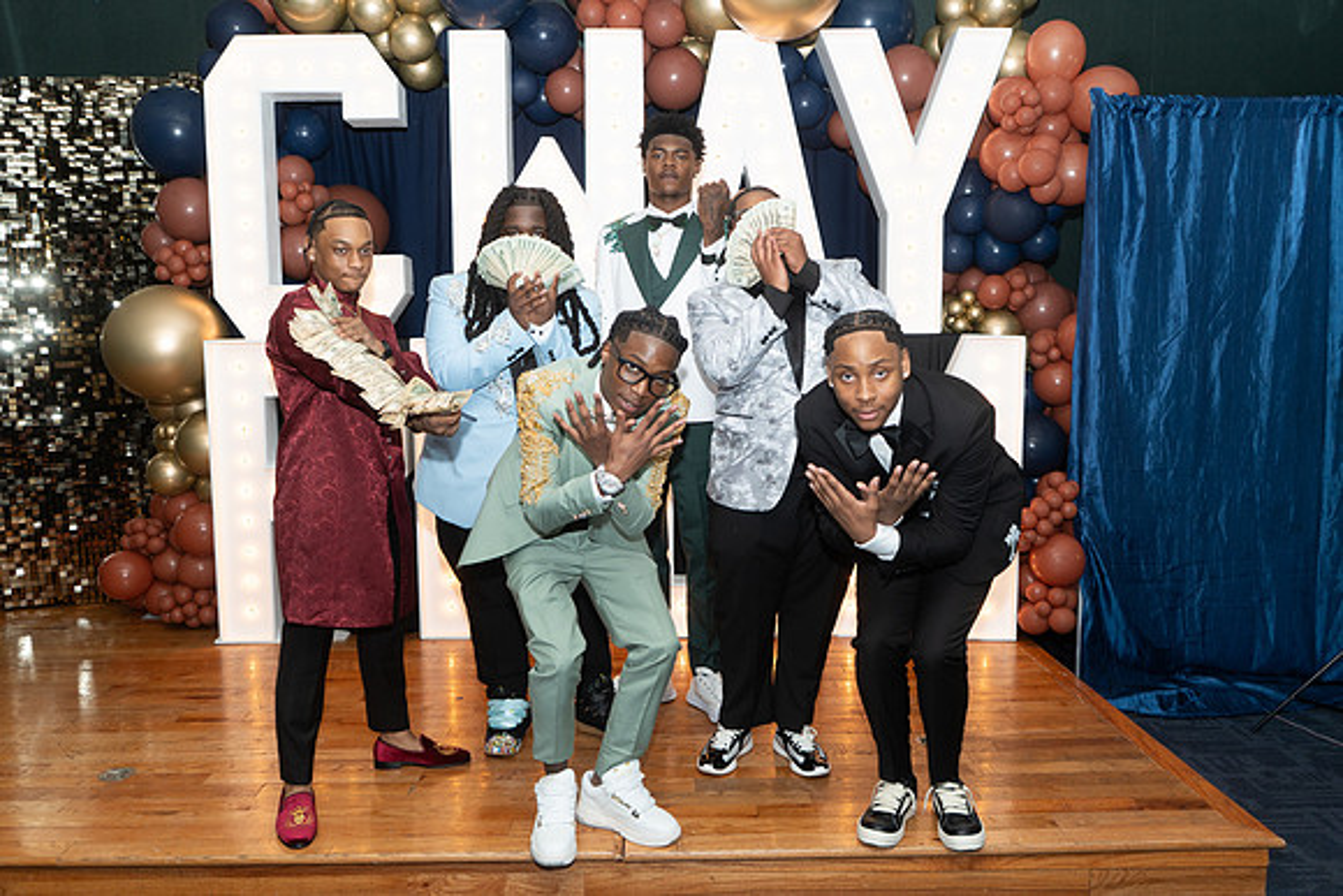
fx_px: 1045
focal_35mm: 28
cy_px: 448
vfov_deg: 46.4
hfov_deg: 65.5
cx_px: 672
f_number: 3.5
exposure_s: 1/125
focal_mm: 28
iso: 500
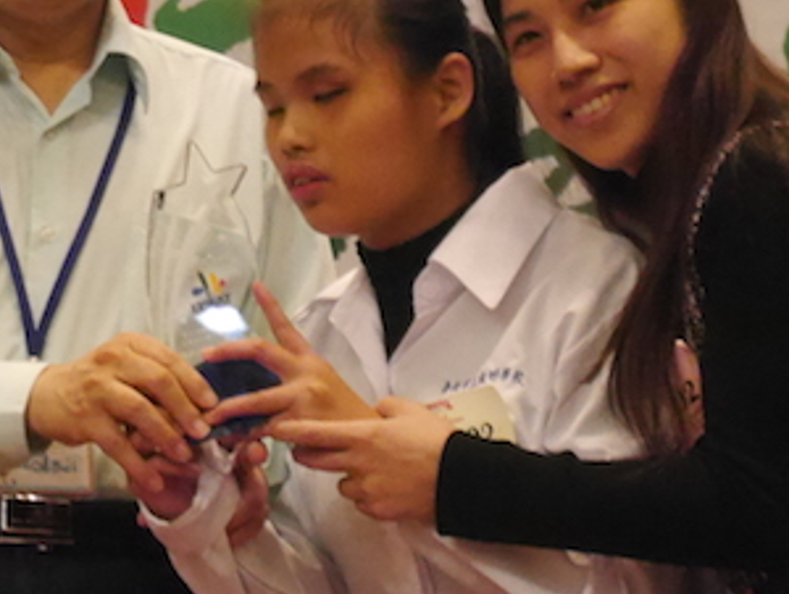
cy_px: 597
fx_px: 6529
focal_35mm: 286
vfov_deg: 5.2
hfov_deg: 6.9
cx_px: 451
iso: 3200
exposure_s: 1/80
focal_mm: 42
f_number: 5.6
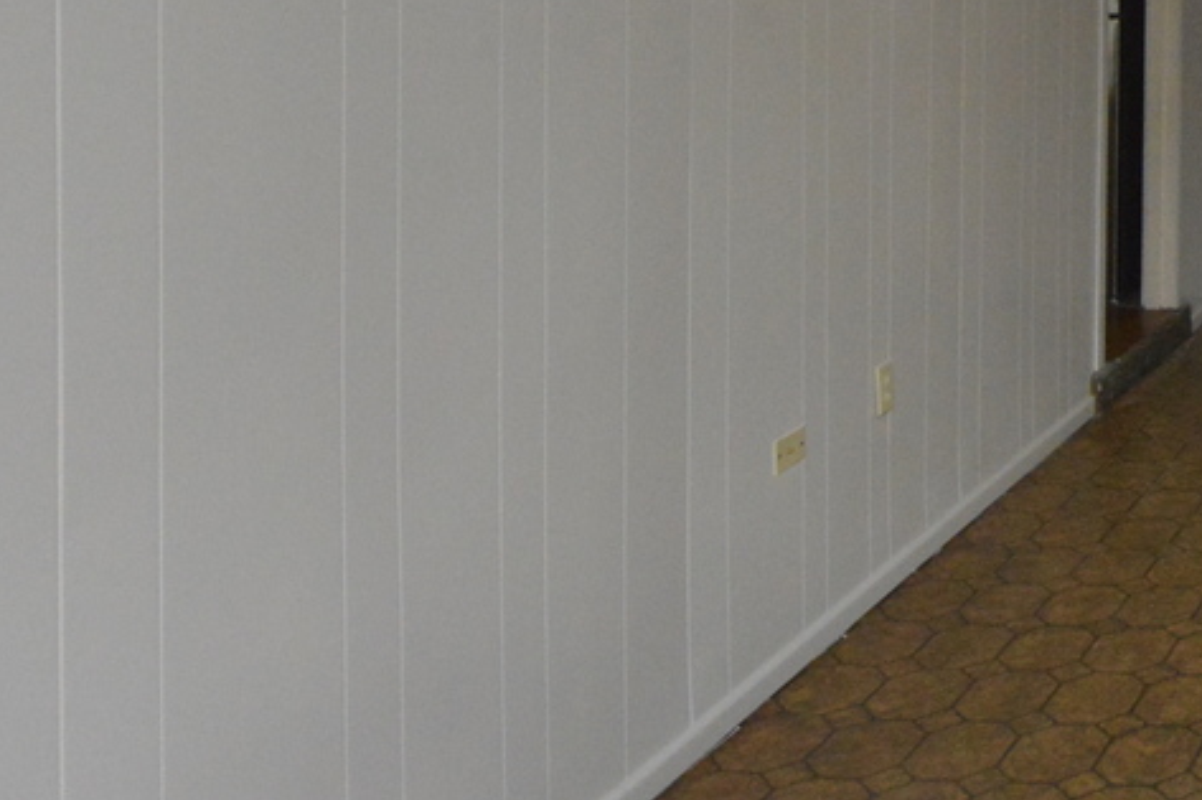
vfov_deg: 26.4
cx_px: 1626
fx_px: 1602
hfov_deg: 30.6
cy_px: -20
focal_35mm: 48
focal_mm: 14
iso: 6400
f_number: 11
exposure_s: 1/60
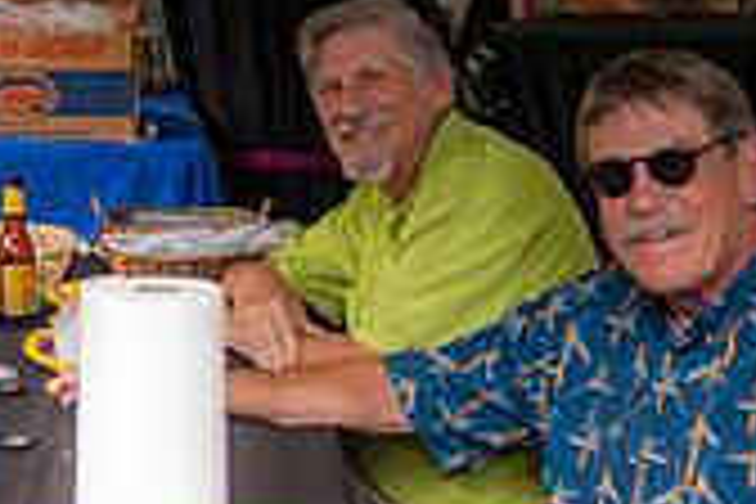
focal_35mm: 100
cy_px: 130
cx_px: -117
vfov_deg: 13.6
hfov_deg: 19.4
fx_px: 2100
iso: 64
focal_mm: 29
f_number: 3.2
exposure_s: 1/40
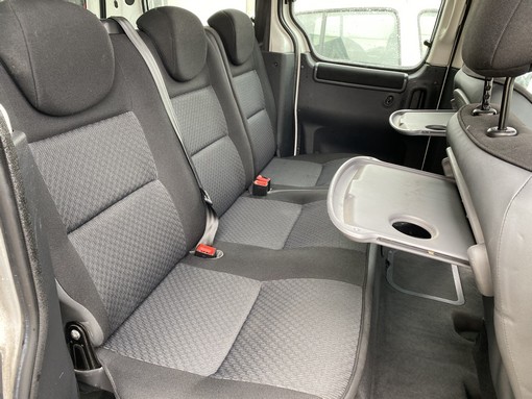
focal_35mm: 26
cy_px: 200
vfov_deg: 53.1
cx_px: 266
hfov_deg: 67.3
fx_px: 400
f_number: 1.8
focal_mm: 4.25
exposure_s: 1/113
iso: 125
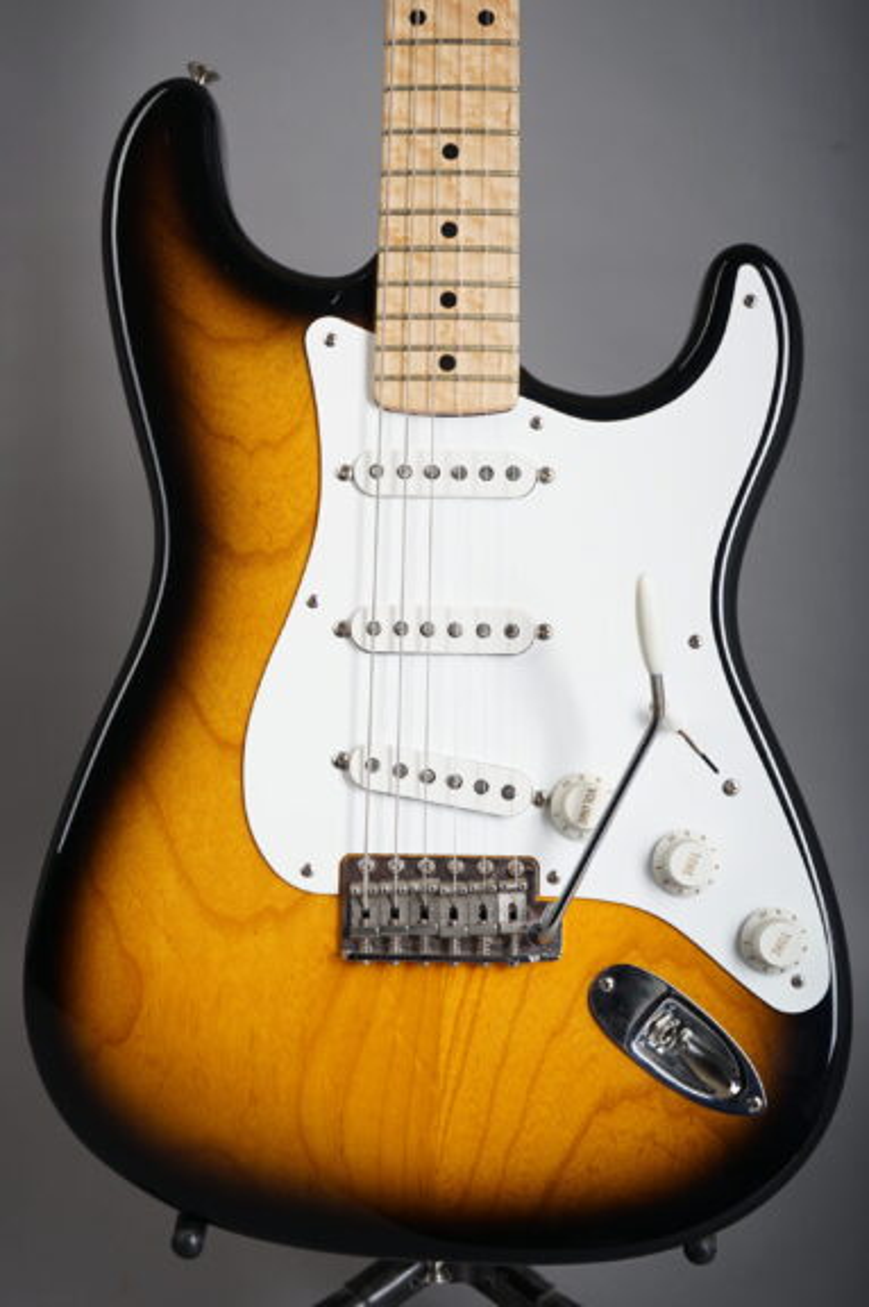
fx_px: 1741
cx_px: 434
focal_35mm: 48
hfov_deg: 28.0
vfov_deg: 41.1
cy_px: 654
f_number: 8
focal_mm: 48
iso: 160
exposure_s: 1/160
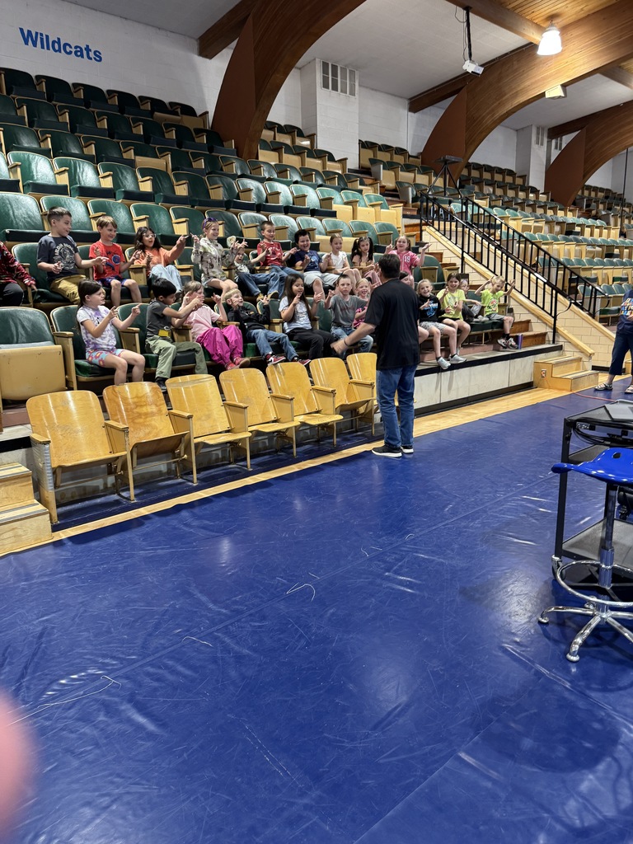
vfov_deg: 71.6
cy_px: 422
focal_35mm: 24
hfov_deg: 56.8
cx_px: 316
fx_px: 585
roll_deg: +1.0
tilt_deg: -12.5
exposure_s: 1/60
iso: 250
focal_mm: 6.76
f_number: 1.78
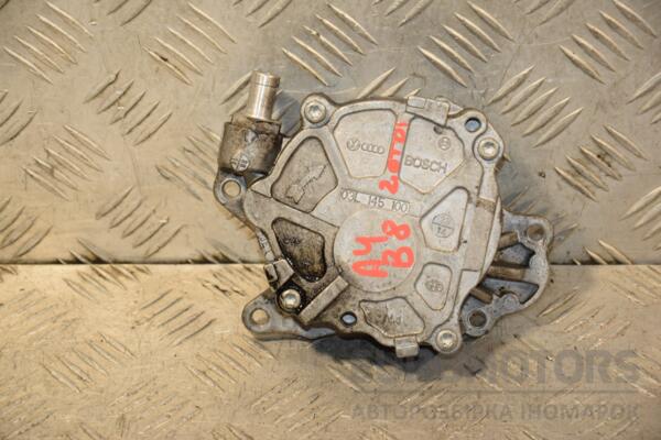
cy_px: 220
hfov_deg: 16.1
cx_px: 330
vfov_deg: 10.8
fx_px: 2341
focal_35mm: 128
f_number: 5.6
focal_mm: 85
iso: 800
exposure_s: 1/125
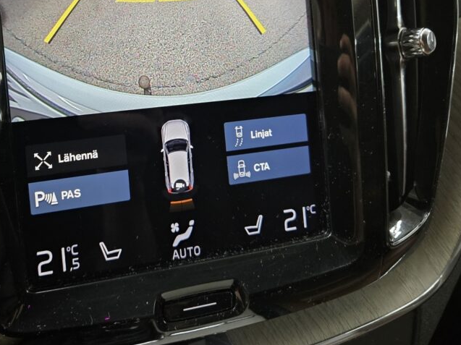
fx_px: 492
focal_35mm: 37
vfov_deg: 37.7
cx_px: 151
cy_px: 85
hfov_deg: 49.2
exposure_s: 1/31.8
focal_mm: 5.4
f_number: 1.8
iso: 320
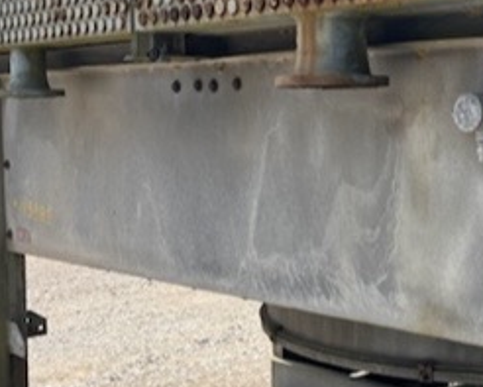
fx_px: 944
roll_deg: +1.7
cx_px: 544
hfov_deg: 26.3
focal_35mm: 66
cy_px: 141
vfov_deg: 23.1
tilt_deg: -1.9
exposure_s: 1/2825
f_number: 1.6
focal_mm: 5.1
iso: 50
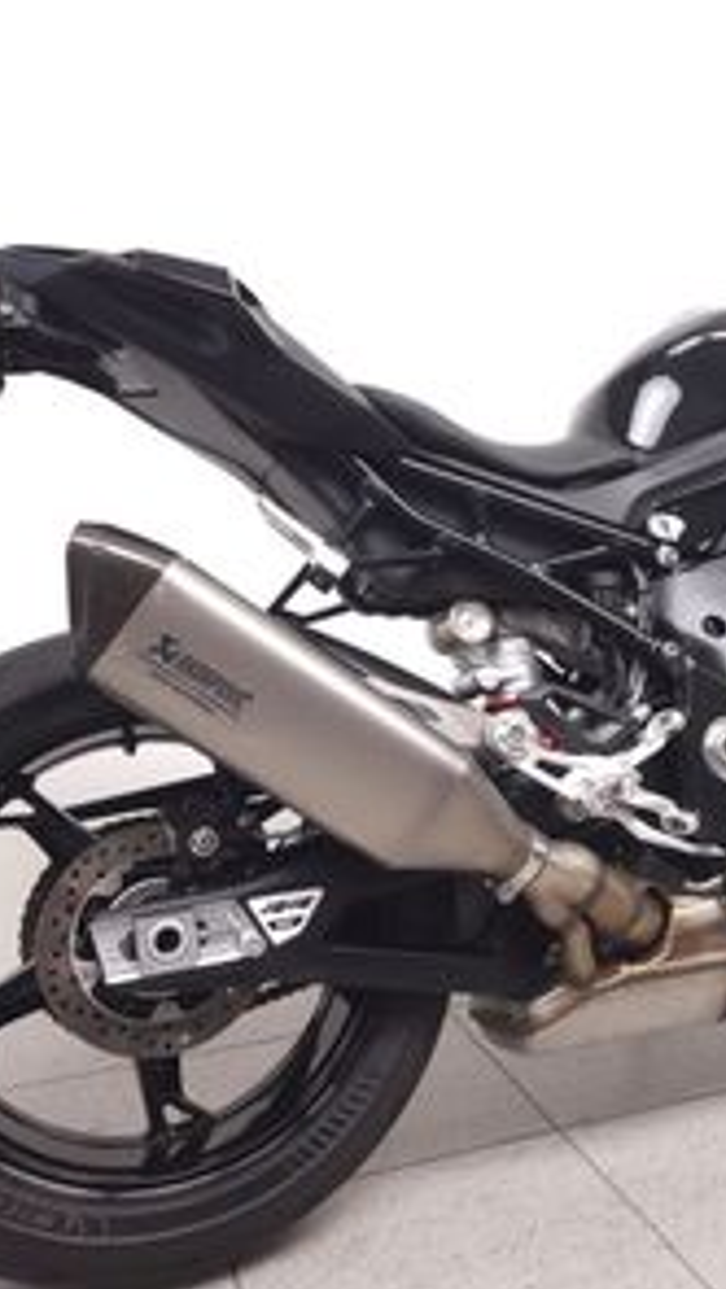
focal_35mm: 34
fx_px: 1163
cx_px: 542
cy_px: 651
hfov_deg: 34.0
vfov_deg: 58.0
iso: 160
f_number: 1.8
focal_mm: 5.4
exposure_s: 1/45
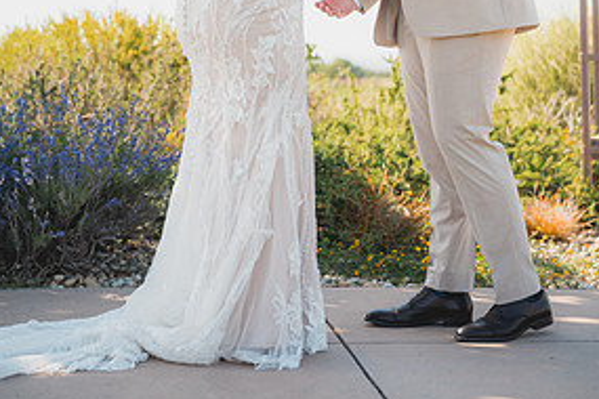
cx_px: 313
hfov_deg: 25.7
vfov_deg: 16.7
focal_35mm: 79
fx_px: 1314
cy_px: -42
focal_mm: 50
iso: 125
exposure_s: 1/2000
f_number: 1.8
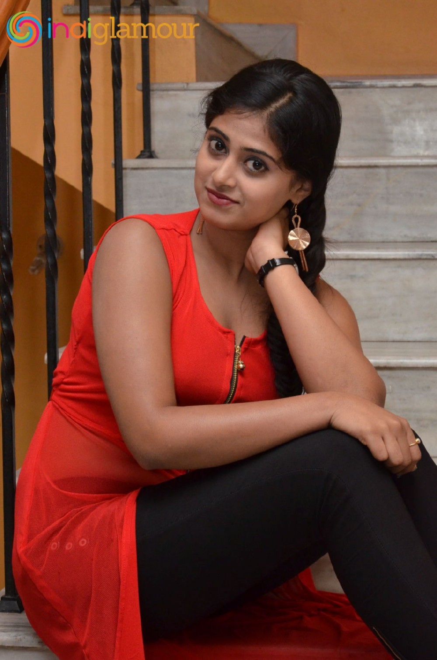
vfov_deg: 23.4
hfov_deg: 15.6
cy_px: 330
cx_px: 218
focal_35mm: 87
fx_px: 1592
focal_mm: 58
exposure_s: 1/125
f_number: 8
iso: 2000
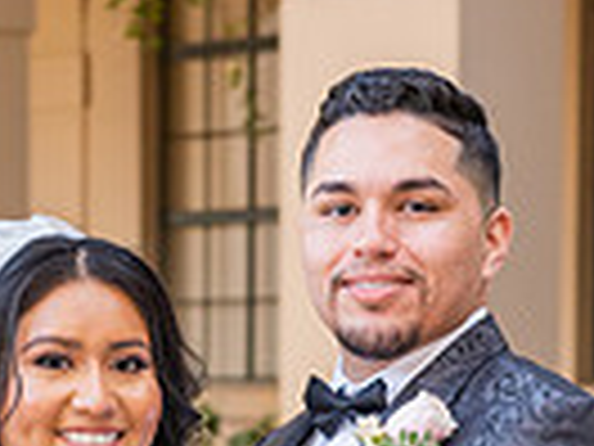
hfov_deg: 8.1
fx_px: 4204
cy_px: 710
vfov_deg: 6.0
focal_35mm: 245
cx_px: 112
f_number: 4.5
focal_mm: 58
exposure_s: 1/200
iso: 640
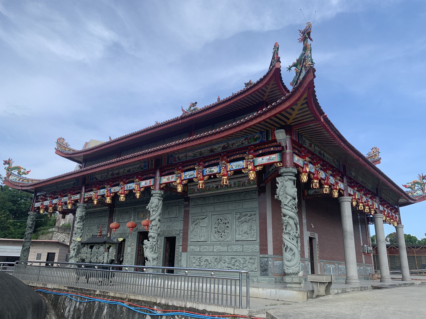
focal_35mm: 26
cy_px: 160
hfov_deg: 67.3
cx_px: 213
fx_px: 320
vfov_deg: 53.1
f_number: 1.8
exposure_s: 1/1812
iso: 25
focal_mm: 4.25
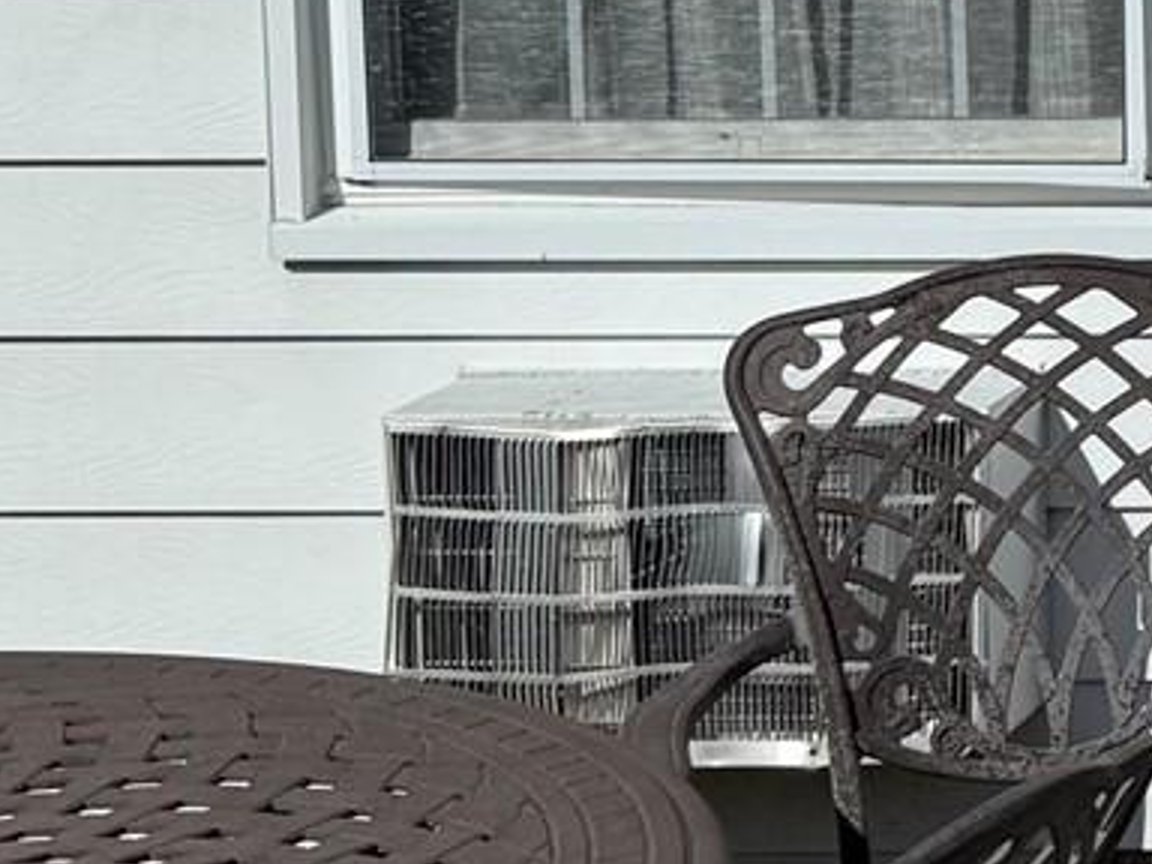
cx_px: 2178
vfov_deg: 11.5
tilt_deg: -6.0
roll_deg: -0.1
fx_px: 4260
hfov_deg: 13.5
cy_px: 150
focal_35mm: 128
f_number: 1.78
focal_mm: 6.76
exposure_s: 1/11905
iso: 80
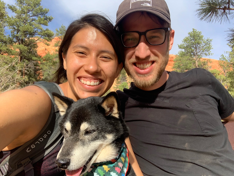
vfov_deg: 44.2
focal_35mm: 32
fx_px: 216
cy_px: 88
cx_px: 117
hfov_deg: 56.8
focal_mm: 2.87
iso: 16
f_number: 2.2
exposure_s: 1/584
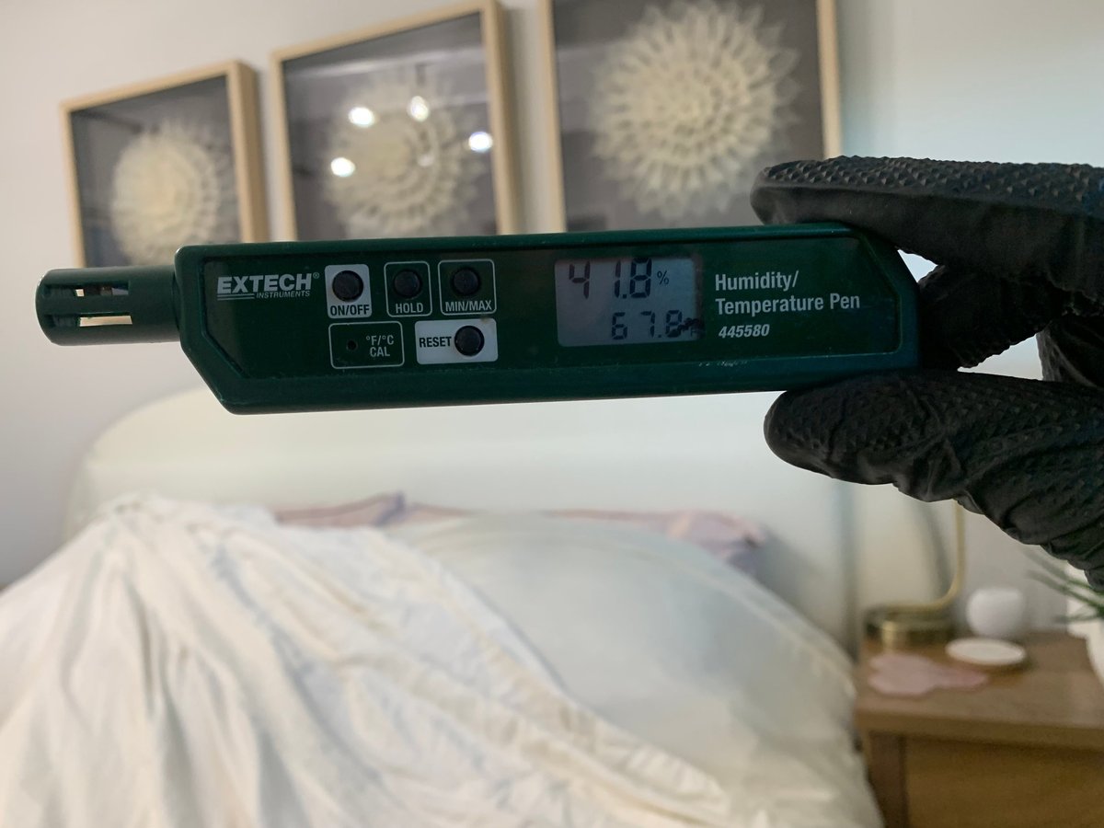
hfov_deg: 67.3
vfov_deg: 53.1
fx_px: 829
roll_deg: +5.7
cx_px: 552
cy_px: 414
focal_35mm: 26
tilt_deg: -2.4
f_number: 1.8
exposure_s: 1/60
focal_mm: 4.25
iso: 100
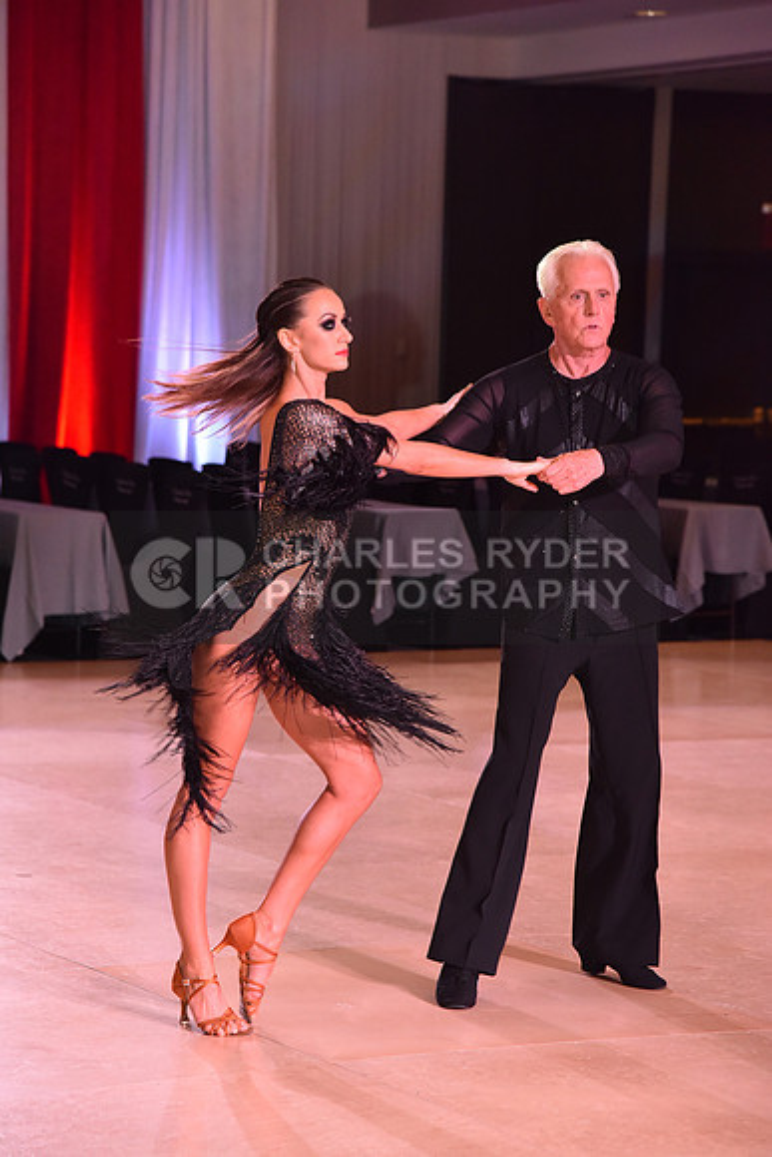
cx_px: 386
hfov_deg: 13.0
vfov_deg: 19.5
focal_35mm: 105
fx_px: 3375
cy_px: 578
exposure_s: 1/320
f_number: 5.6
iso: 2500
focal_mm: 105
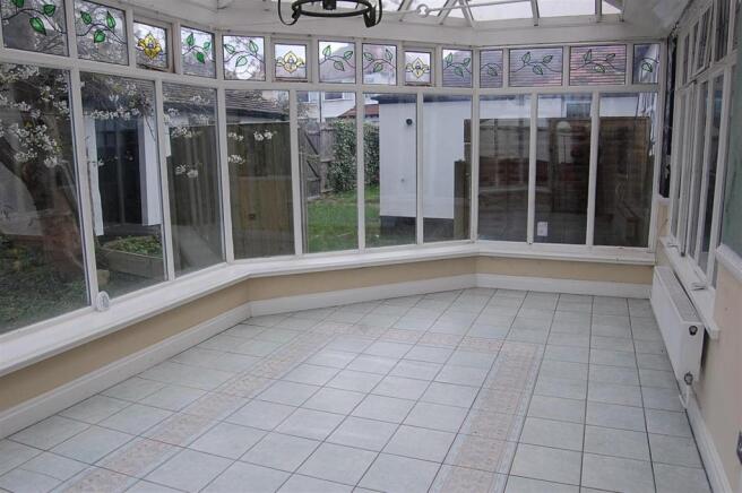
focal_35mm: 27
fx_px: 556
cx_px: 371
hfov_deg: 67.4
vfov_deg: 47.8
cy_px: 246
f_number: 7.1
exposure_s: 1/200
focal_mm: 18
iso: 200
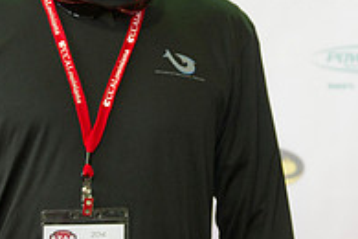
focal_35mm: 131
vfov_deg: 10.4
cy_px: 40
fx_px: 1303
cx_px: 185
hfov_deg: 15.6
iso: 640
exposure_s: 1/80
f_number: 2.8
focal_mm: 44
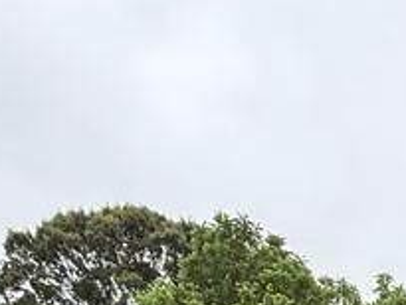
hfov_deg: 26.4
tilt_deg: -4.6
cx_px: 398
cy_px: 709
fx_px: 821
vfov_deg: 14.6
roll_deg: -0.9
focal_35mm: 70
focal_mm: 2.22
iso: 50
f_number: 2.2
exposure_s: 1/430
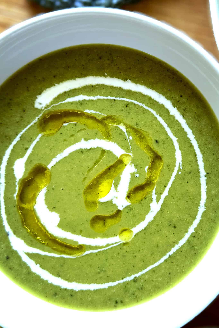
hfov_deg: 51.3
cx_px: 108
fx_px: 228
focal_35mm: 25
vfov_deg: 71.5
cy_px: 164
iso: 64
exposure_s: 1/125
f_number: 1.8
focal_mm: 6.8
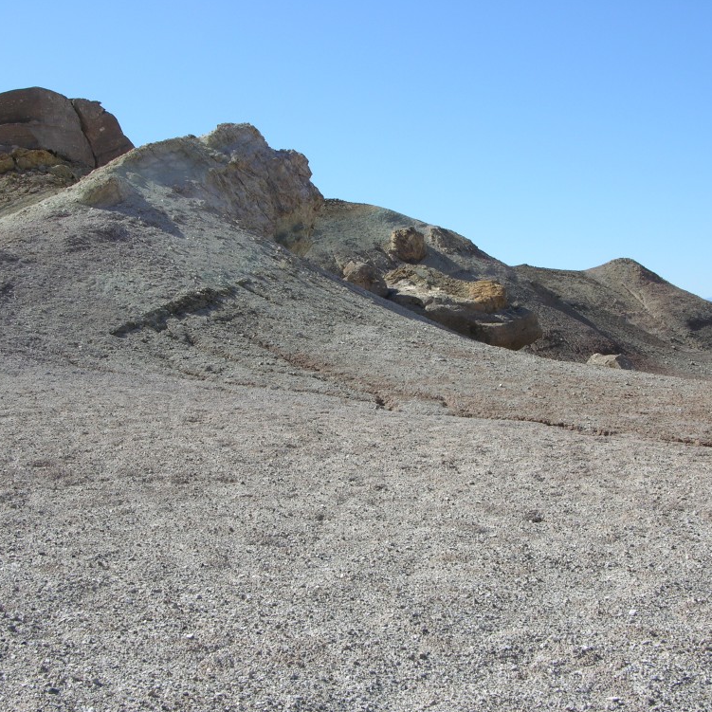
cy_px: 358
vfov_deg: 36.1
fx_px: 1094
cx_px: 354
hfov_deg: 36.1
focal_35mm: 47
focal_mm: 10
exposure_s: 1/200
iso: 50
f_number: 6.4
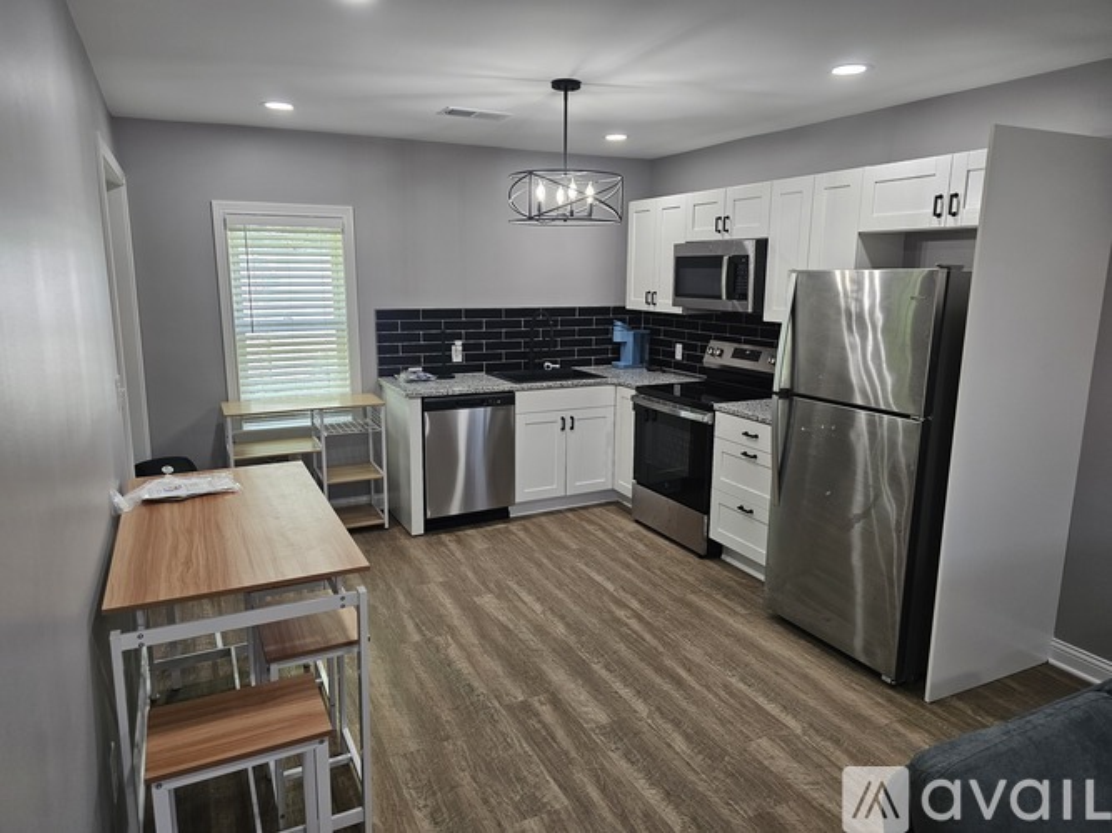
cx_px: 556
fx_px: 739
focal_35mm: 23
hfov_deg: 73.9
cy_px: 416
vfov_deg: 58.9
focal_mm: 6.3
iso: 125
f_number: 1.7
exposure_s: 1/120
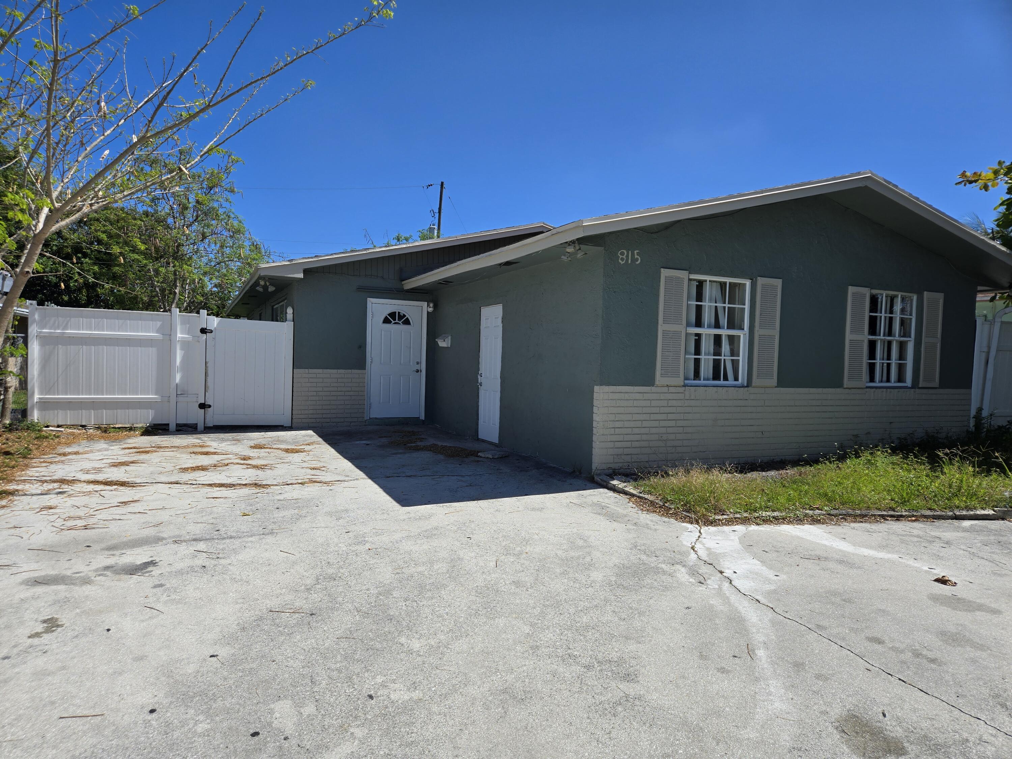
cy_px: 380
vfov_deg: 58.9
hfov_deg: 73.9
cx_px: 506
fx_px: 672
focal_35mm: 23
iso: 25
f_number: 1.8
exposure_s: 1/2621
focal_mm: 5.4
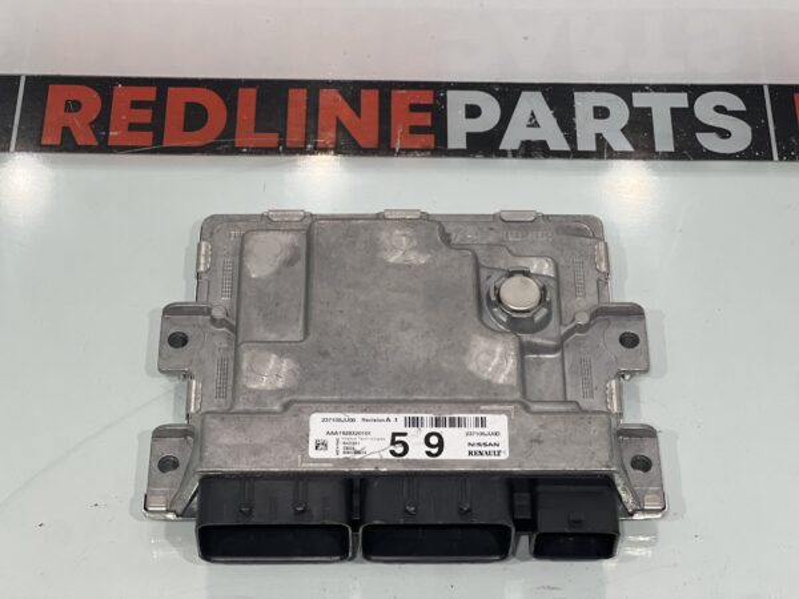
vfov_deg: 19.1
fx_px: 1777
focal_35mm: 77
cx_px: 400
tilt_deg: -53.6
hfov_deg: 25.3
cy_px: 300
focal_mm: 9
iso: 125
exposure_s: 1/120
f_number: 2.8
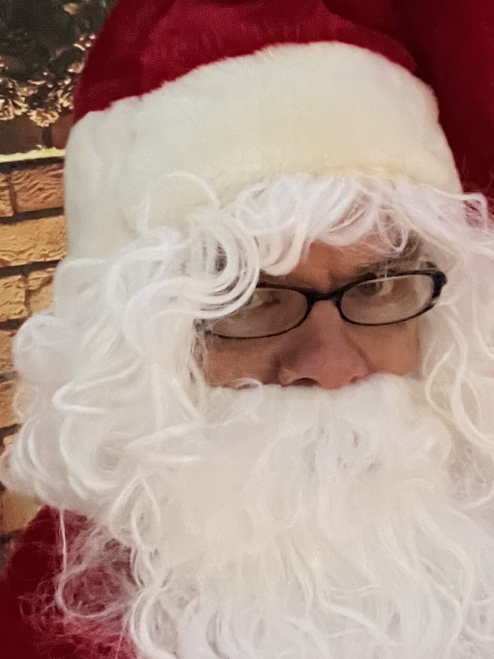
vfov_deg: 34.9
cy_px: 312
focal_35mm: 55
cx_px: 435
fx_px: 1047
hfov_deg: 25.8
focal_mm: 2.71
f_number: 2.2
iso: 1000
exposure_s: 1/17
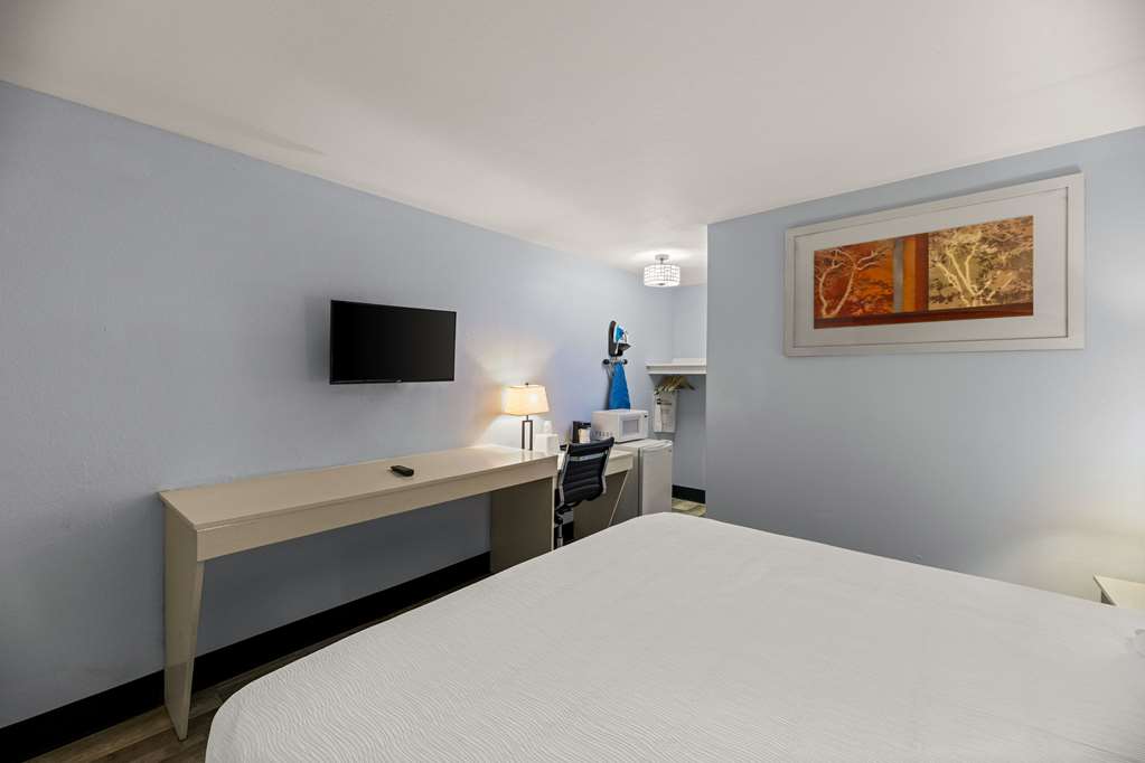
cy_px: 382
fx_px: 445
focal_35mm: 14
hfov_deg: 104.3
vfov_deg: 81.2
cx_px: 572
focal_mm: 14
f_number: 5.6
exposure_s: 1/5
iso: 400
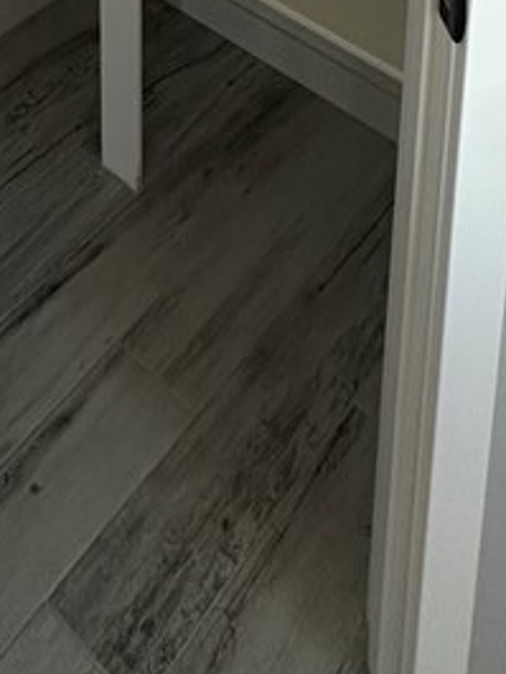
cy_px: -478
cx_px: 127
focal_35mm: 54
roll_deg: +0.0
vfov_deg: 23.2
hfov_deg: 26.7
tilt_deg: -14.3
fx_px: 1052
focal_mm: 2.22
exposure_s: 1/99
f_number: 2.2
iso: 250
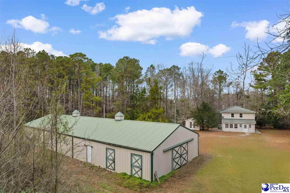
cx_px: 145
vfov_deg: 57.2
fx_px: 177
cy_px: 96
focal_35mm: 22
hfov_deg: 78.6
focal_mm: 8.38
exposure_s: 1/80
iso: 100
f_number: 2.8
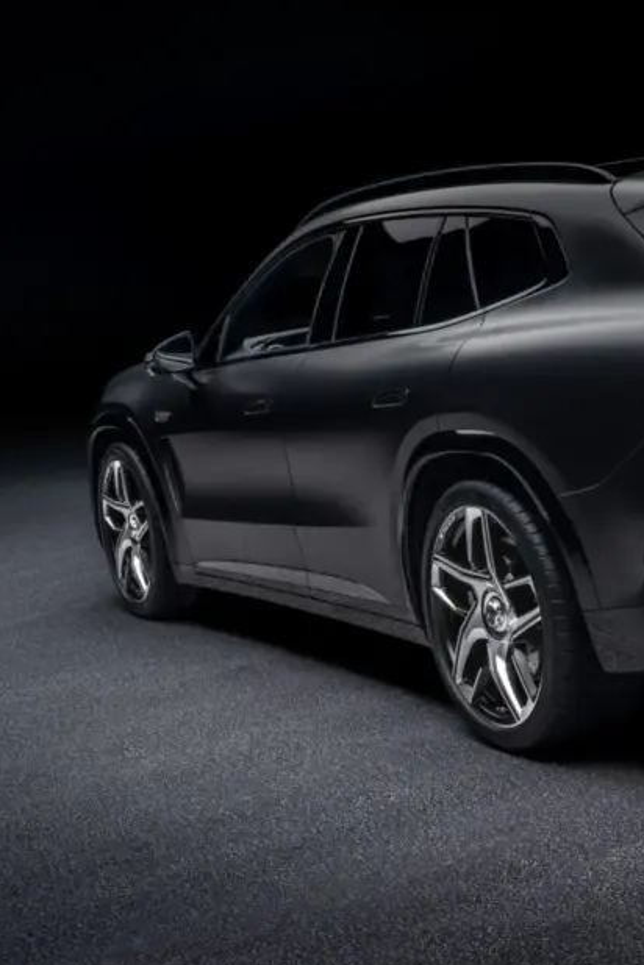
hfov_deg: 22.7
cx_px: 599
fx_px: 1556
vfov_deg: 34.5
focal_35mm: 58
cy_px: 469
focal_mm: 35
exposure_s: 1/20
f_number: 7.1
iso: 200
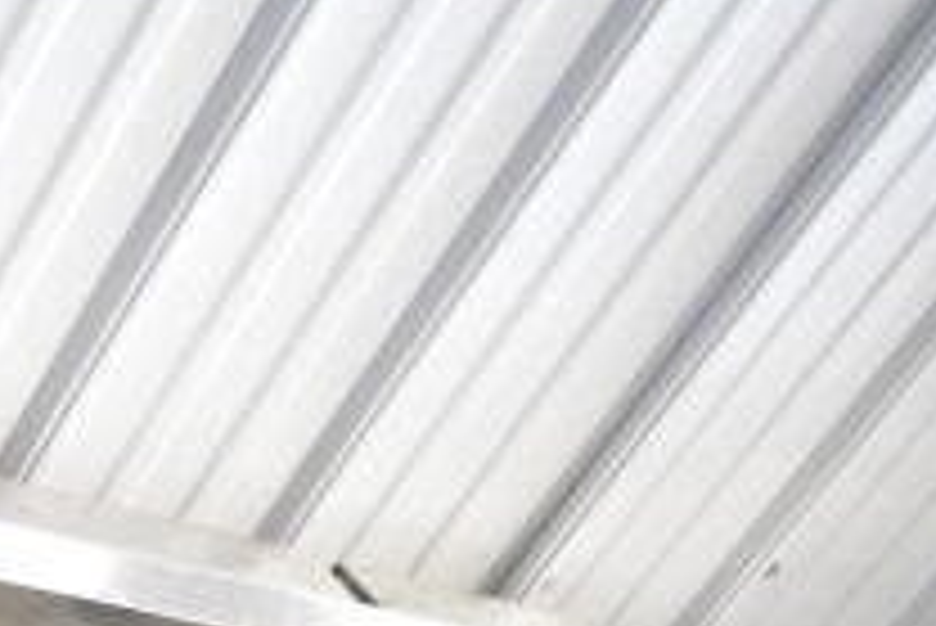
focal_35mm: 79
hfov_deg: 21.9
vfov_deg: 16.2
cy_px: 858
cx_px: -410
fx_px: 2055
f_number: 3.5
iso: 1600
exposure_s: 1/30
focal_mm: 18
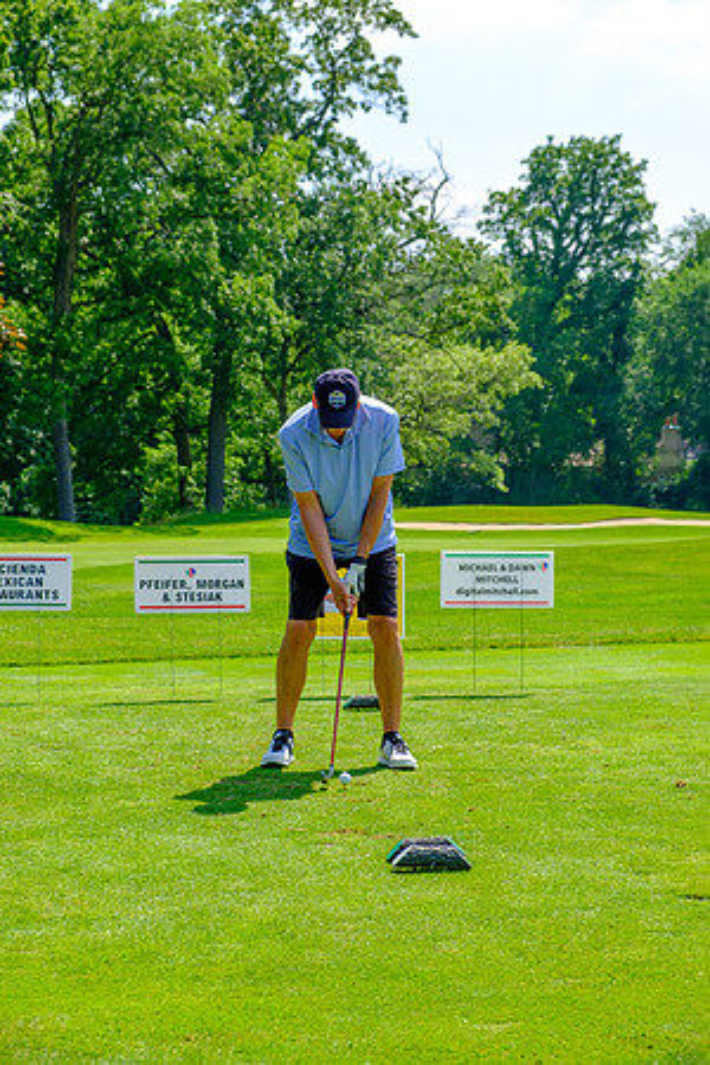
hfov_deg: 18.7
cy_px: 532
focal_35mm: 73
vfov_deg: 27.7
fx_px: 2159
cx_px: 355
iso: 200
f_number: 5.6
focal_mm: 48.4
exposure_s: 1/320
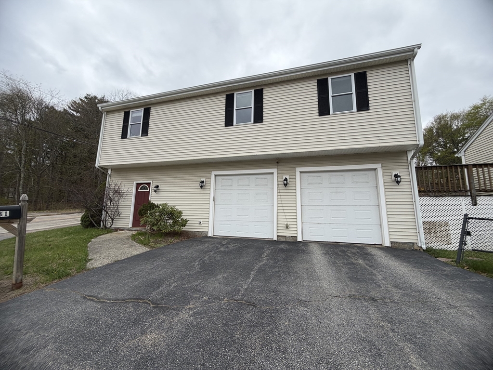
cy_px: 185
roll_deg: -1.6
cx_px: 246
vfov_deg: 85.7
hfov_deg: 102.1
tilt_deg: +8.3
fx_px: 199
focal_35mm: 14
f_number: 2.2
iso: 40
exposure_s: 1/694
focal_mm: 2.22
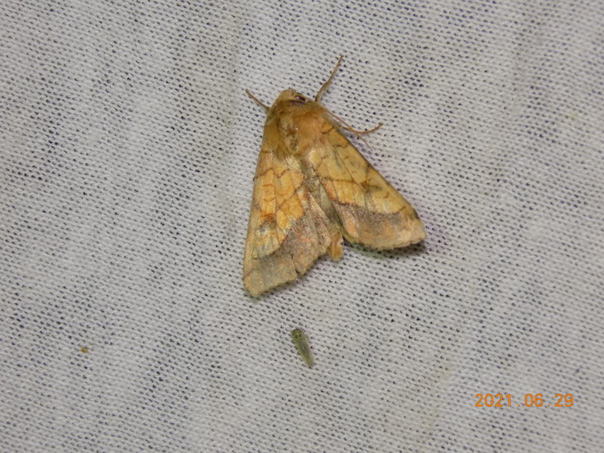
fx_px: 3787
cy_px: 226
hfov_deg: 9.1
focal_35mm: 217
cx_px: 302
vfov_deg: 6.8
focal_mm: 38.6
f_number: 5.5
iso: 200
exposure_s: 1/30
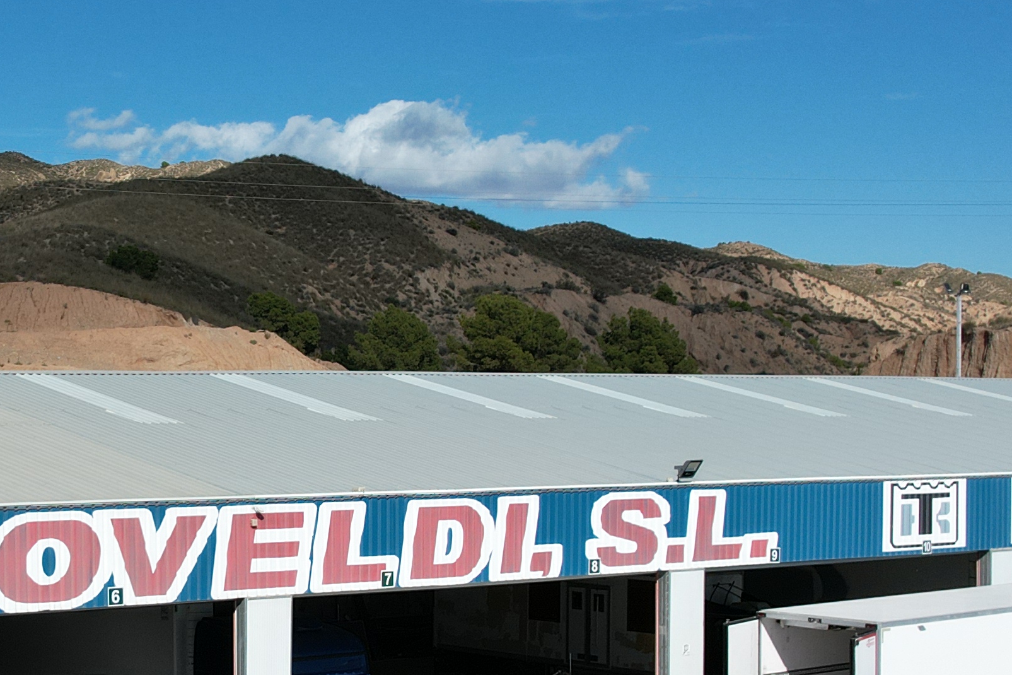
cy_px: 457
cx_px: 125
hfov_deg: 26.2
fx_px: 2108
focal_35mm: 75
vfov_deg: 18.1
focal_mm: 8.38
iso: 100
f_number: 2.8
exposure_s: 1/3200
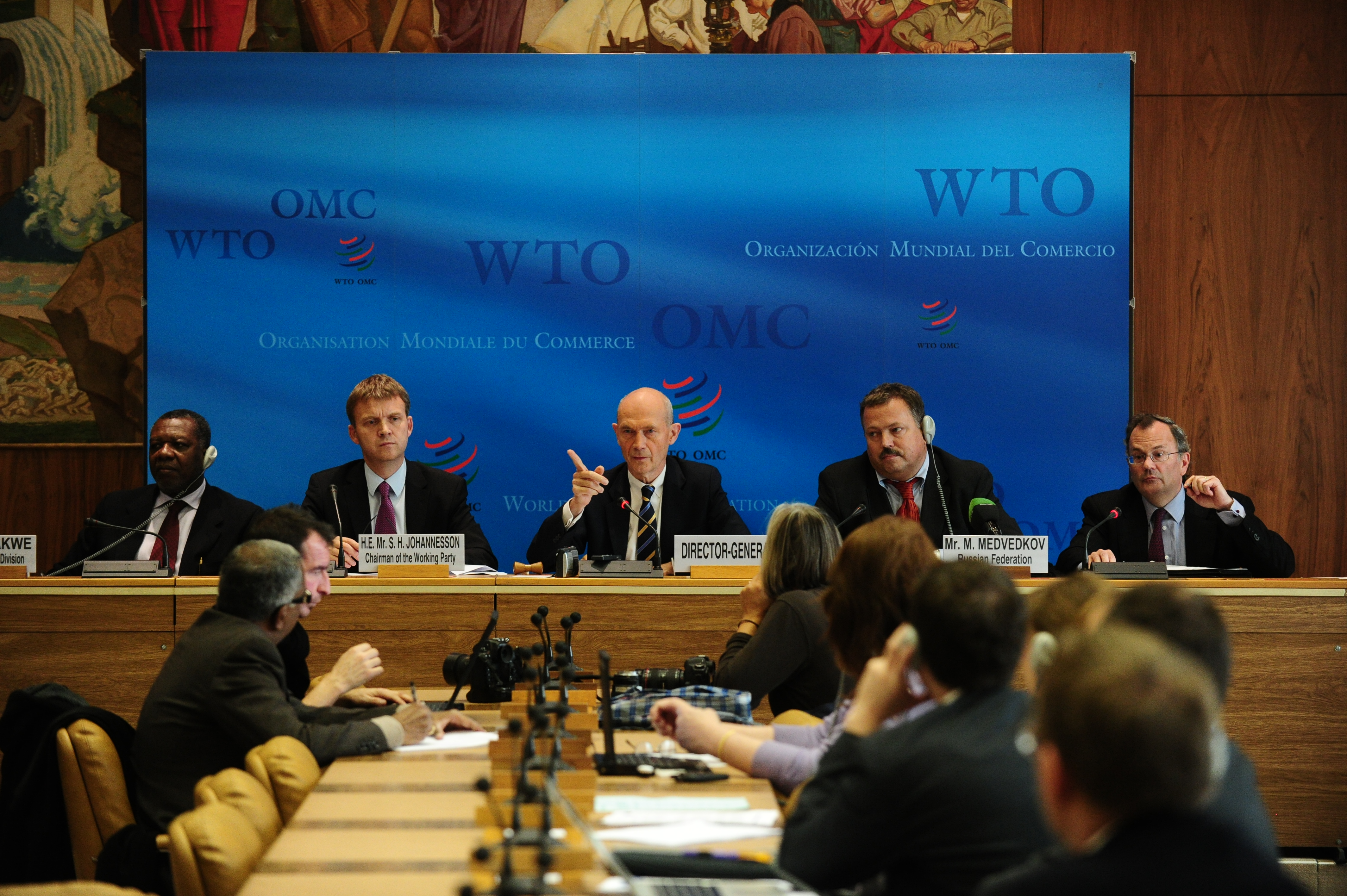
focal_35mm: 125
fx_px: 4674
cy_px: 448
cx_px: 674
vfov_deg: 11.0
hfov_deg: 16.4
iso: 4000
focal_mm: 125
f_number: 4
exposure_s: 1/200
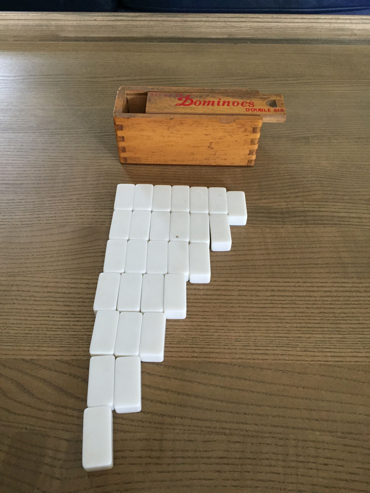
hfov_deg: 48.2
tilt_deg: -50.9
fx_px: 413
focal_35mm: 29
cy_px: 246
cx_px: 185
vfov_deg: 61.7
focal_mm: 4.15
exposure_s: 1/20
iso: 250
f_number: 2.2
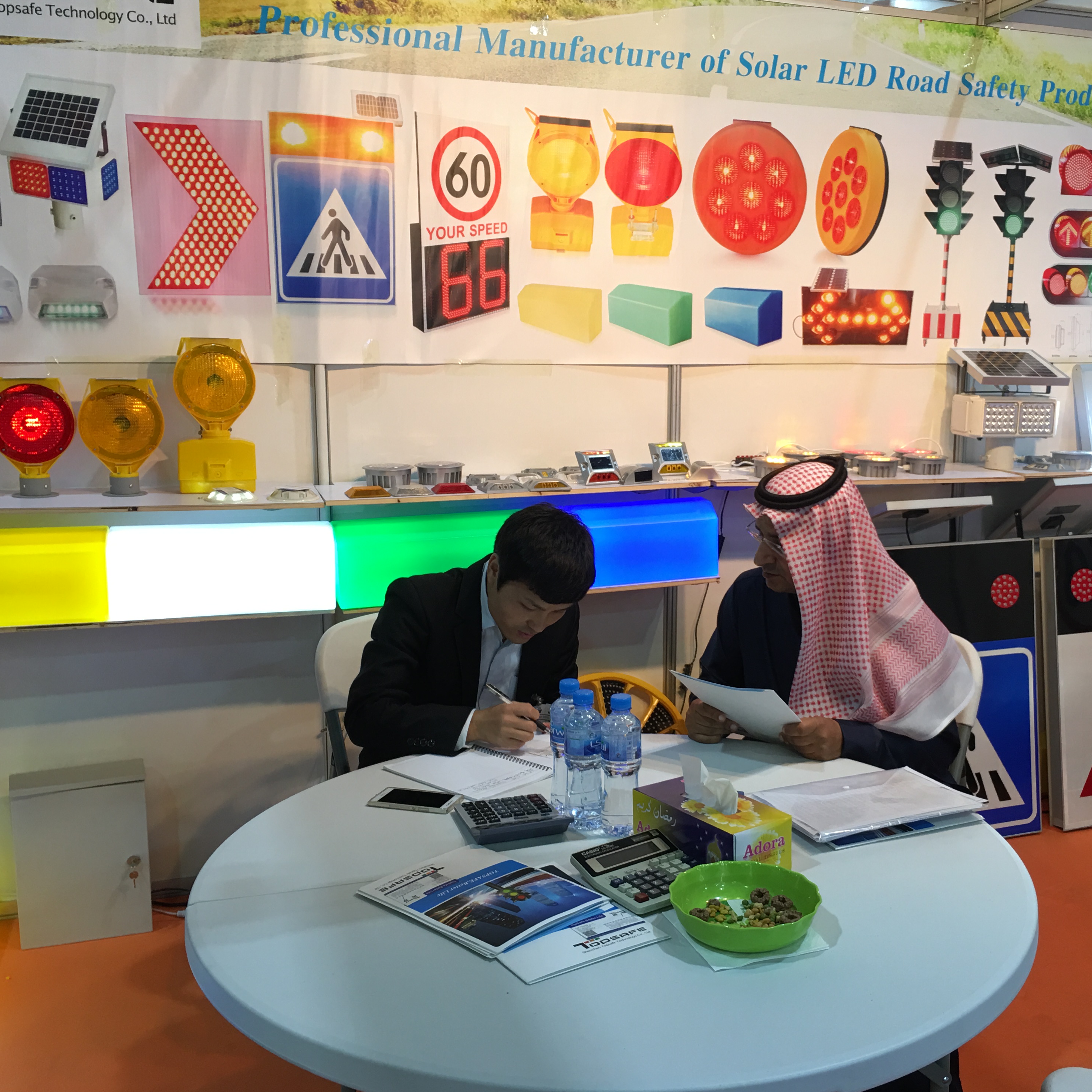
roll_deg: -1.3
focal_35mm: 35
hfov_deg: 46.9
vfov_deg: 47.2
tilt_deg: -10.4
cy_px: 555
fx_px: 1249
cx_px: 667
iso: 32
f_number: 2.2
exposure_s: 1/17
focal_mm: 4.15
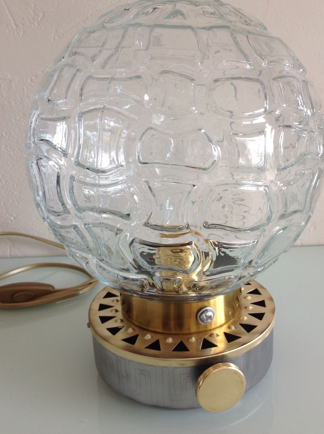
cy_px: 201
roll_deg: +3.5
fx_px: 501
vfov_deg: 46.8
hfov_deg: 35.8
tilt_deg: -16.3
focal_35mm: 40
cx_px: 177
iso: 64
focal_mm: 4.28
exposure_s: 1/30
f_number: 2.4
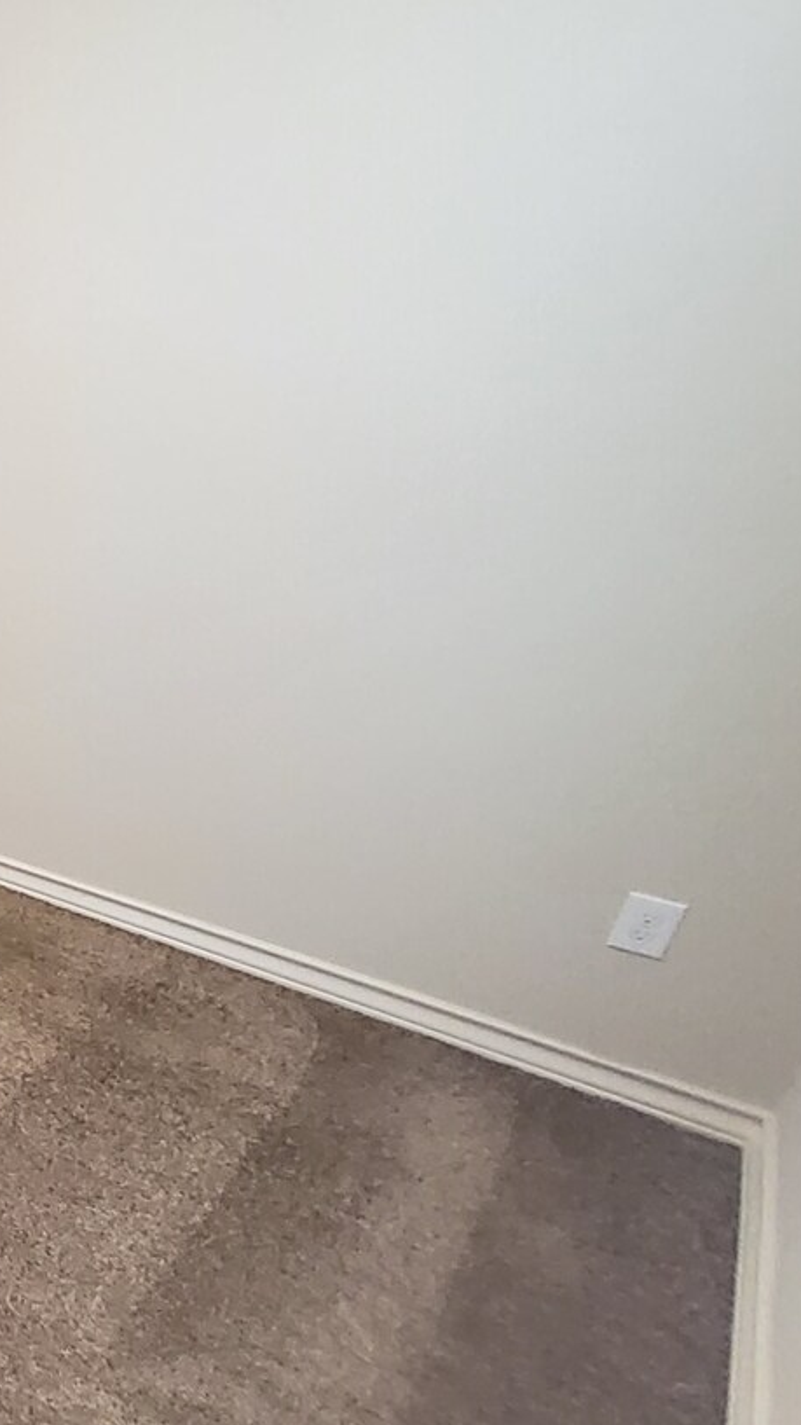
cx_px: -445
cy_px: 775
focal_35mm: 25
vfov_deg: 73.9
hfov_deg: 27.6
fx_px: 944
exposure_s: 1/30
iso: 320
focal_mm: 1.13
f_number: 2.2
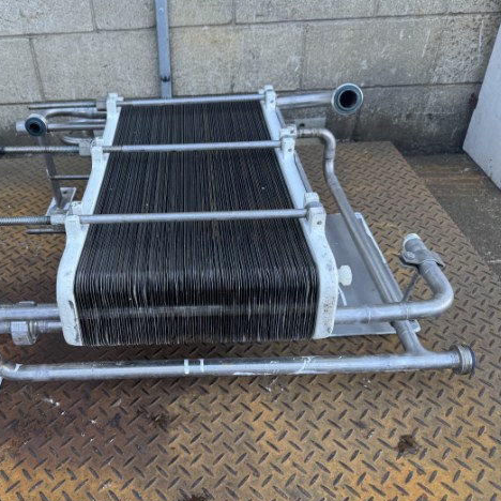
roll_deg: +3.1
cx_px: 184
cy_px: 248
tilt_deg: -35.8
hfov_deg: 54.9
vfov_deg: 55.6
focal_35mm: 29
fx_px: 475
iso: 80
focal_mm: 6.76
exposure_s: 1/121
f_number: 1.78
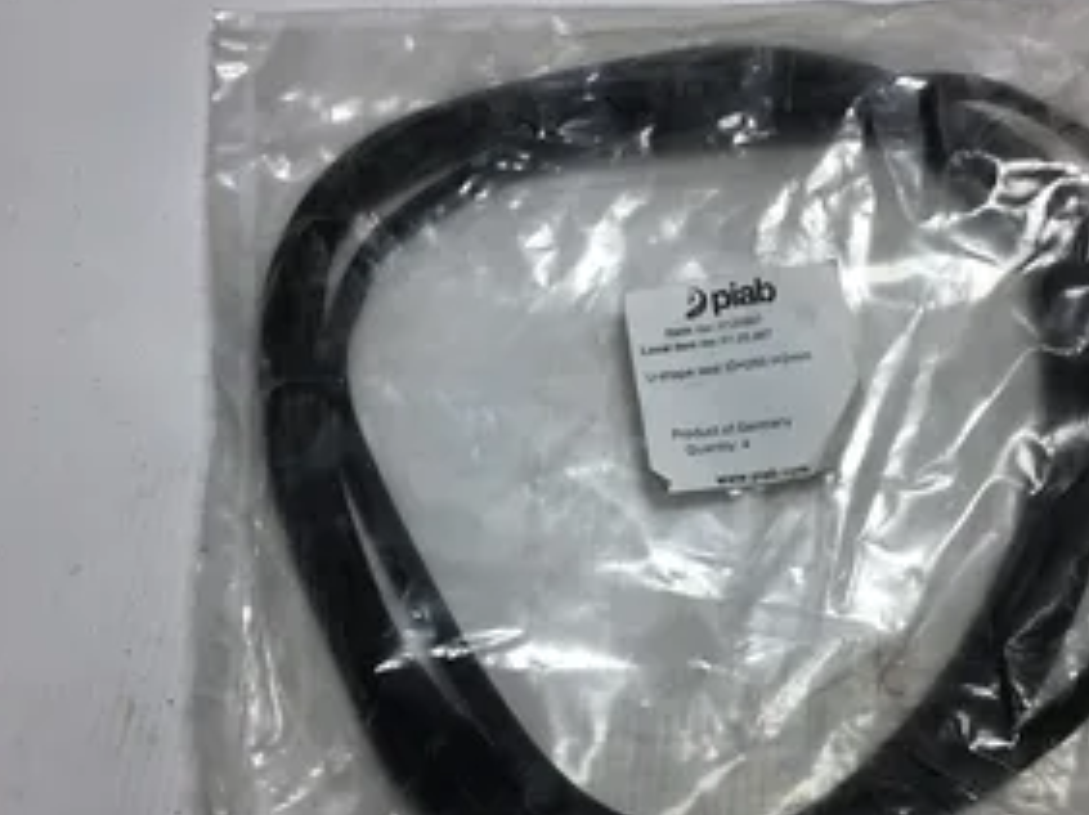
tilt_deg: -68.1
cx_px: 656
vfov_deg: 32.7
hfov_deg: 42.8
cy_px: 506
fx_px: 1383
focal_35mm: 44
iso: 25
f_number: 2.4
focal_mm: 3.3
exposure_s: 1/220
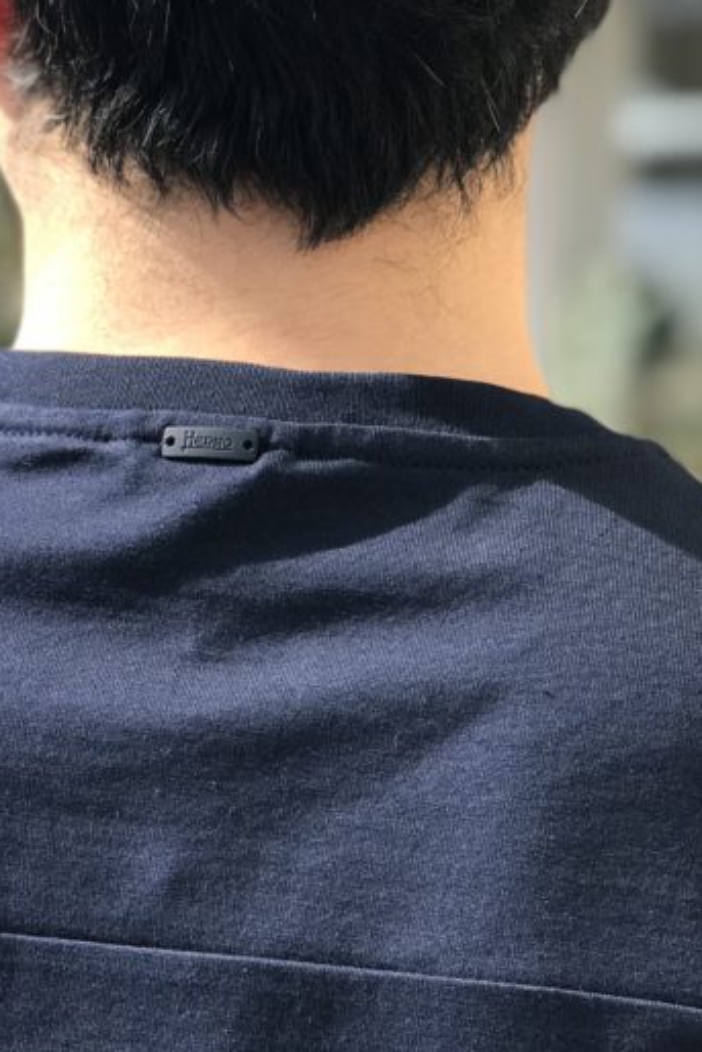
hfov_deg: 11.5
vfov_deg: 17.3
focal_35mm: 118
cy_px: 614
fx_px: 3449
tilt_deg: -6.3
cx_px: -74
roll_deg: +1.0
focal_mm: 6.6
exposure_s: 1/267
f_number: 2.8
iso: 20
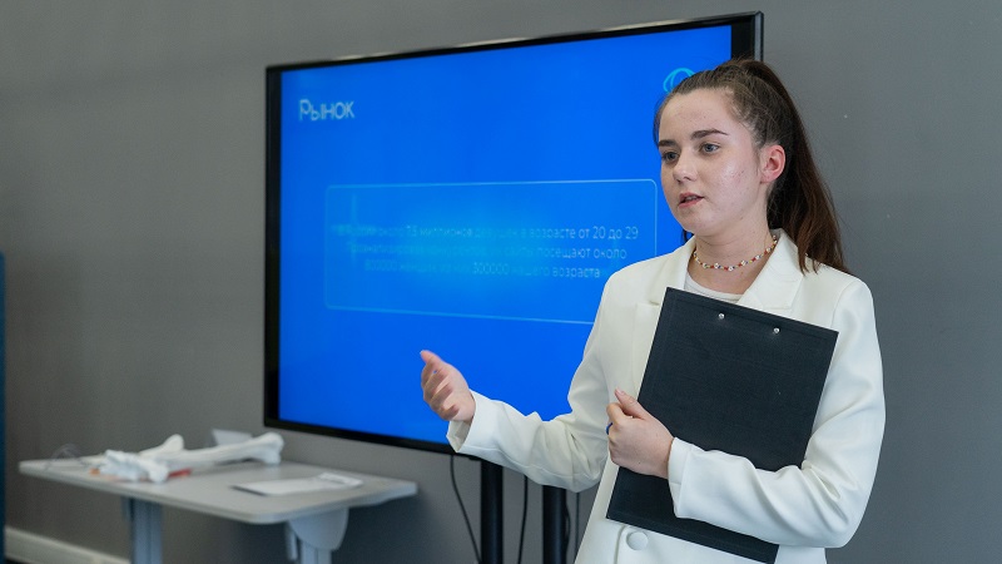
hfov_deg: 32.6
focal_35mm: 65
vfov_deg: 18.7
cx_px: 464
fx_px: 1714
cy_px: 268
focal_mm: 57
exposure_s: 1/200
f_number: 4
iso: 640
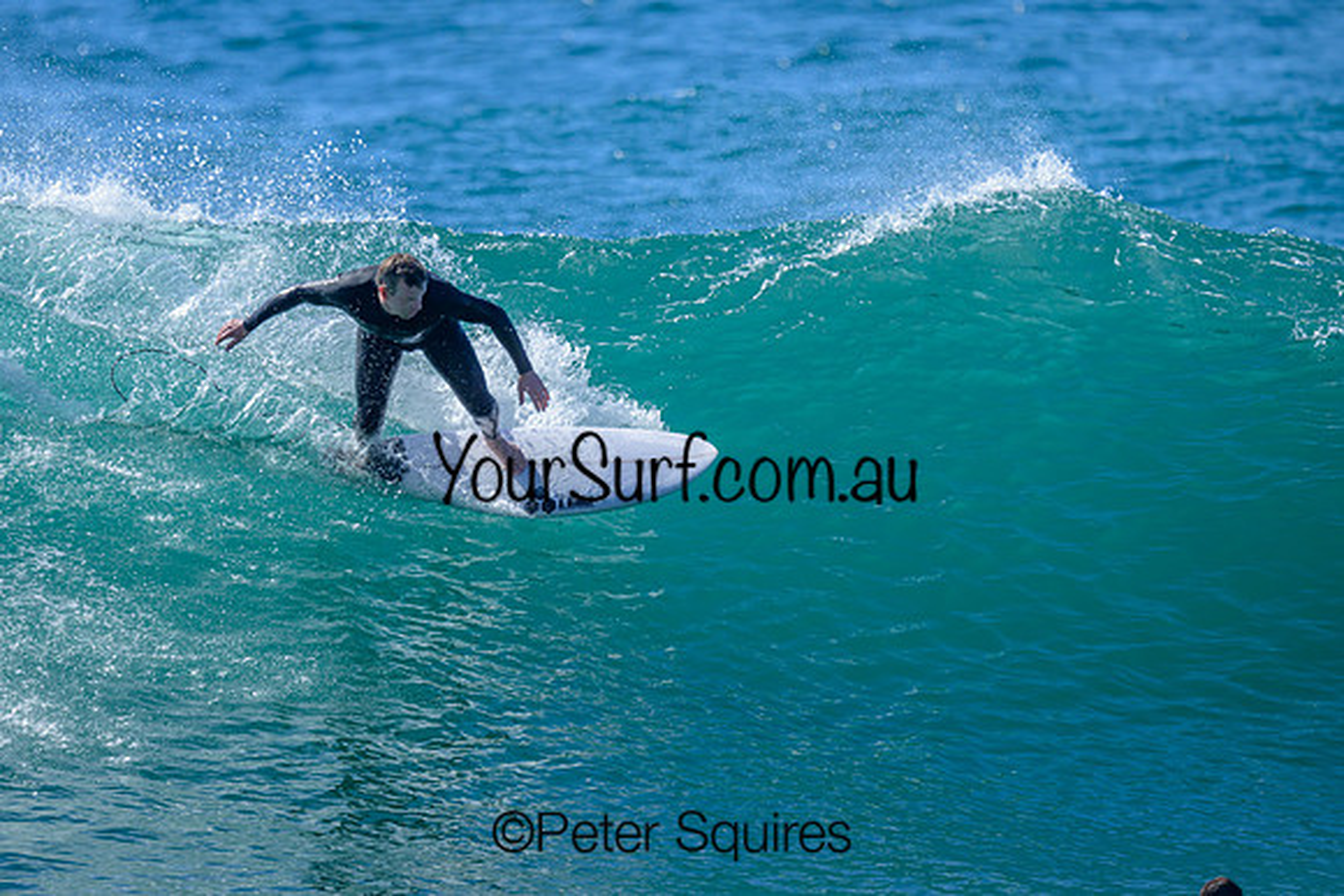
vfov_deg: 1.4
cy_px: 327
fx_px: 37948
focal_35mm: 1016
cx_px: 490
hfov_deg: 2.0
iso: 360
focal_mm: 800
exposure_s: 1/2000
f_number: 6.3
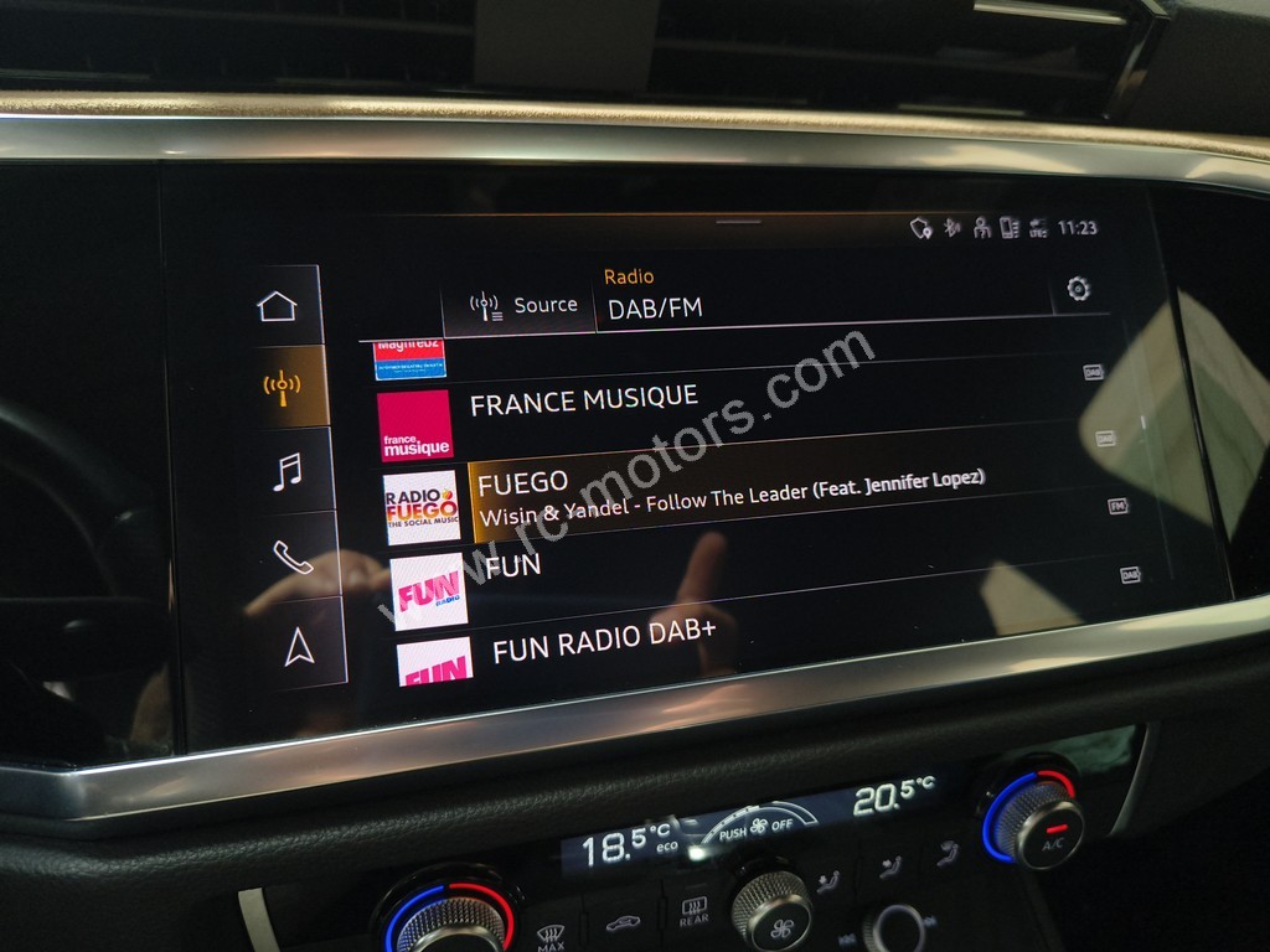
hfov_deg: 71.6
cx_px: 635
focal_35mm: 24
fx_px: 881
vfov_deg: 56.8
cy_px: 476
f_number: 1.8
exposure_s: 1/100
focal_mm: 5.56
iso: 453
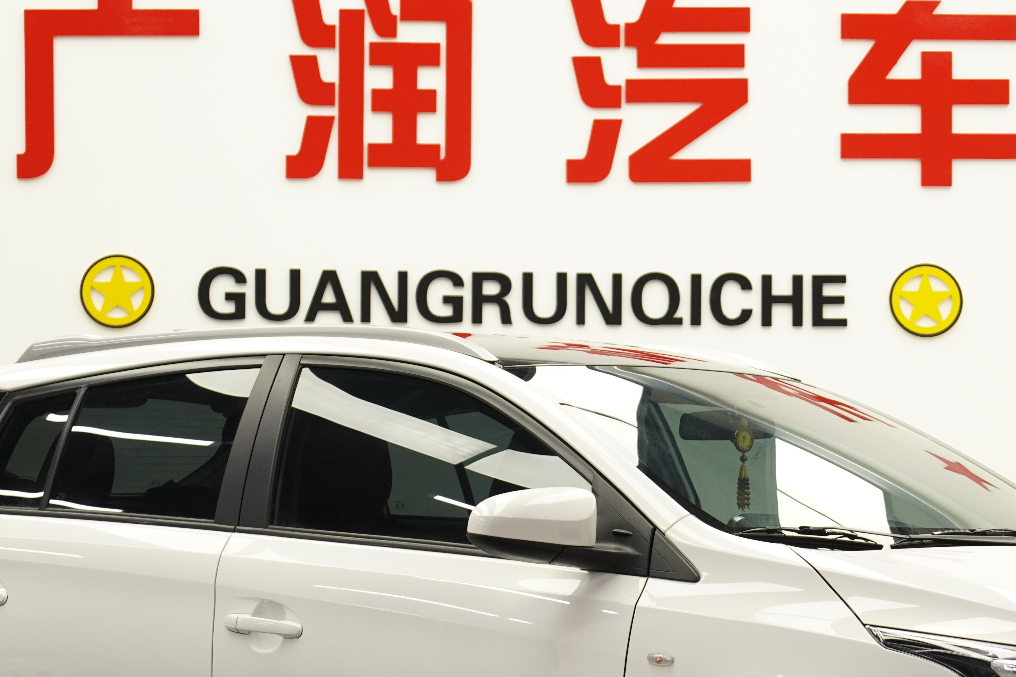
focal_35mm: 152
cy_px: 568
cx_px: 644
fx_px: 4287
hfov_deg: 13.5
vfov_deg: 9.0
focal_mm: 55
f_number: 2.8
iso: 640
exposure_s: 1/400
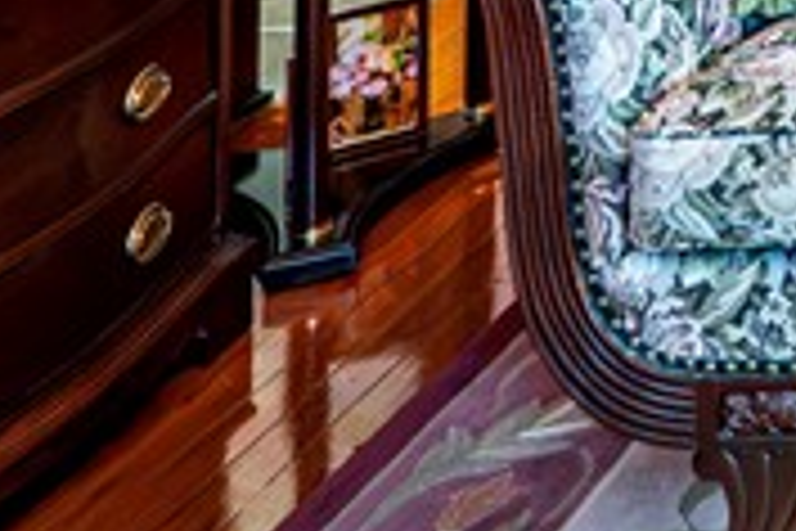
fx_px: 1901
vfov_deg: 12.4
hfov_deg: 17.4
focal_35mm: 86
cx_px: 1572
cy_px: -754
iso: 2500
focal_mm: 14
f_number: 8
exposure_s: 1/20
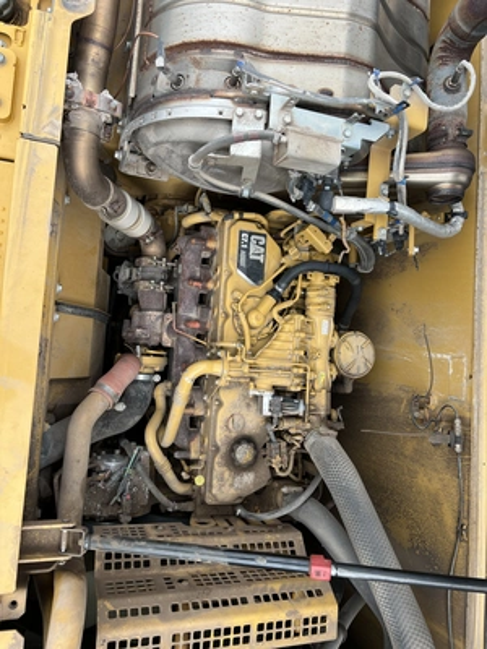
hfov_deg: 53.1
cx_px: 244
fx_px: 488
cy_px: 324
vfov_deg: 67.3
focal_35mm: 26
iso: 50
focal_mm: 5.7
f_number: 1.5
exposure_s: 1/521
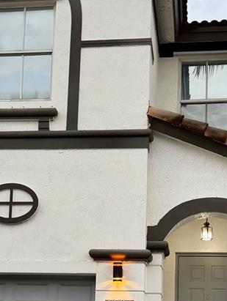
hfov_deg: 21.0
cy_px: 270
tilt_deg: +8.9
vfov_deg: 26.8
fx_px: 611
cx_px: 119
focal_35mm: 70
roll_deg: -1.7
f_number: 1.78
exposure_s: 1/121
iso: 100
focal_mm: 6.76
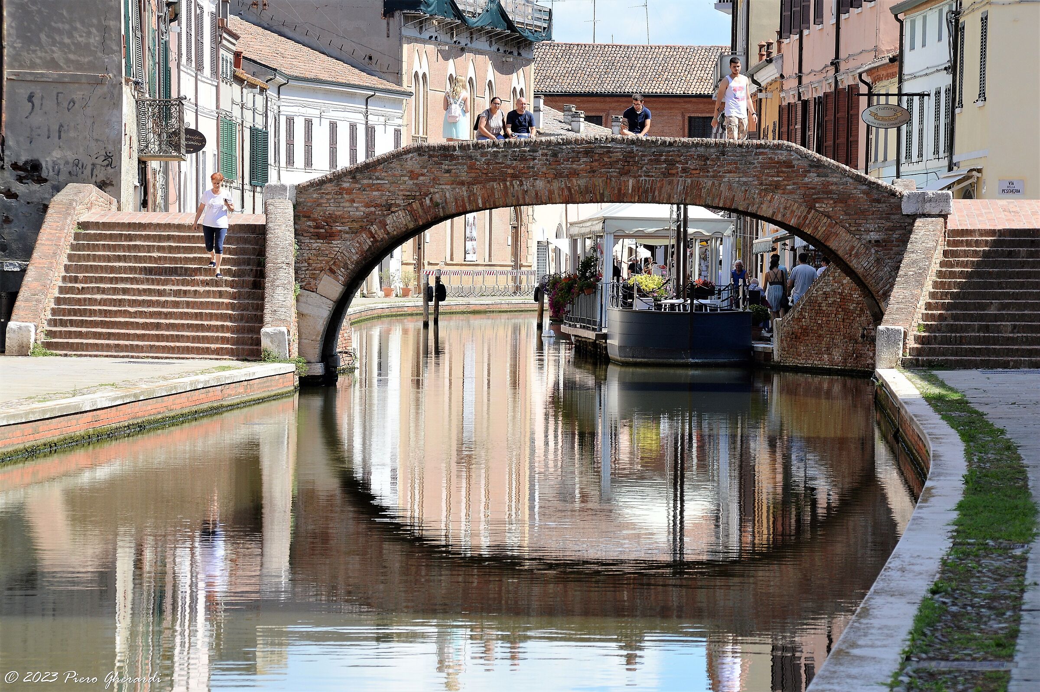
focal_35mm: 195
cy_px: 346
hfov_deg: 10.6
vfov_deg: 7.0
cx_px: 520
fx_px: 5629
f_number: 14
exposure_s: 1/100
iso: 100
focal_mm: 130
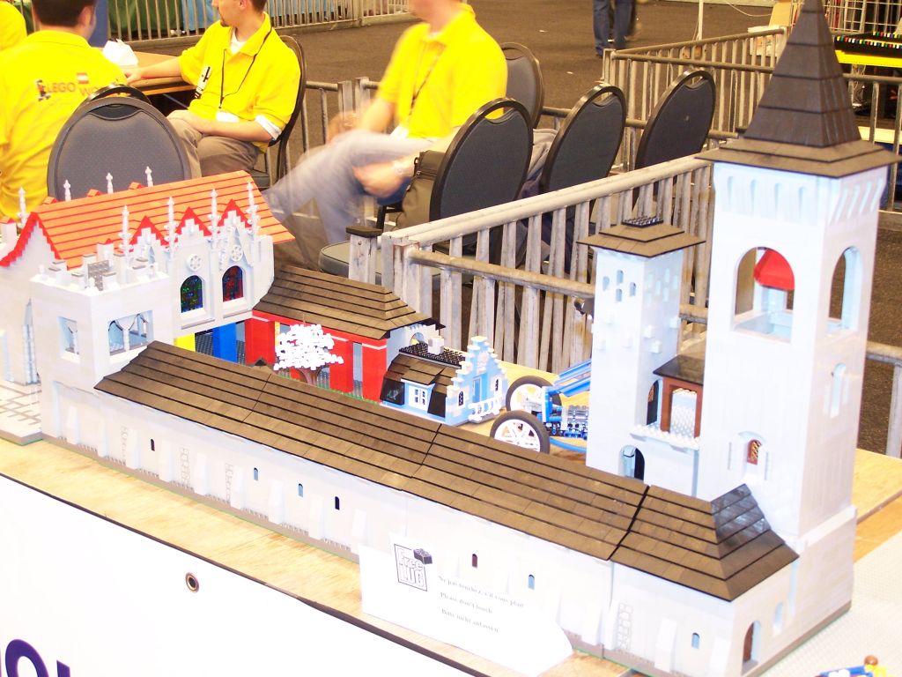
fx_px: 1537
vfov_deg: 24.8
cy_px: 338
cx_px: 451
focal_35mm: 59
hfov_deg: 32.7
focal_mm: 9.8
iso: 140
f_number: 3.1
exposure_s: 1/3
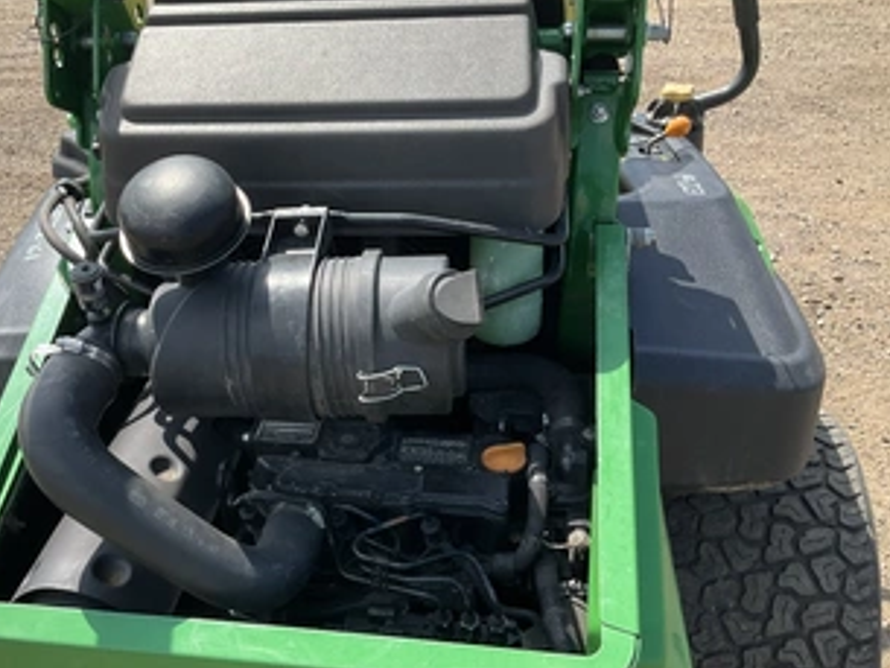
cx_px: 333
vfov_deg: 37.6
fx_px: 977
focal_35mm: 38
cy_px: 394
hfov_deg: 48.5
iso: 25
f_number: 1.8
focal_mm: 3
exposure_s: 1/683
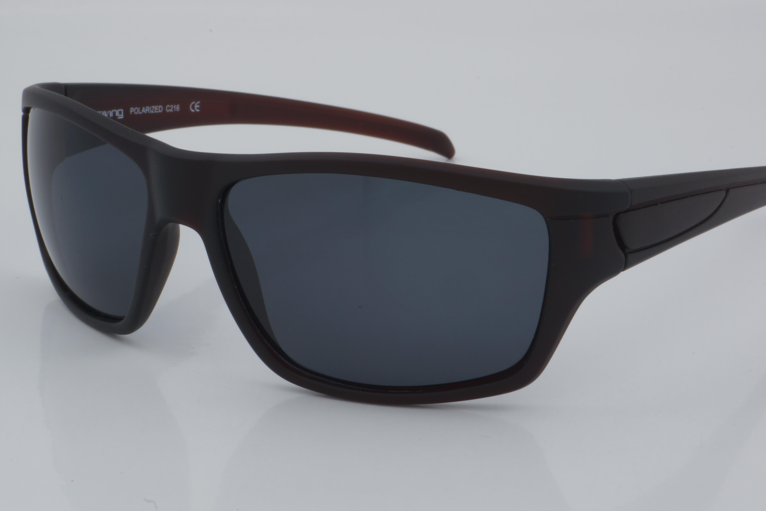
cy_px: 239
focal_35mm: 80
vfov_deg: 17.1
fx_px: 1702
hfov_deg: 25.4
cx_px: 408
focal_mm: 50
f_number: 32
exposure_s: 1/4
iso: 100
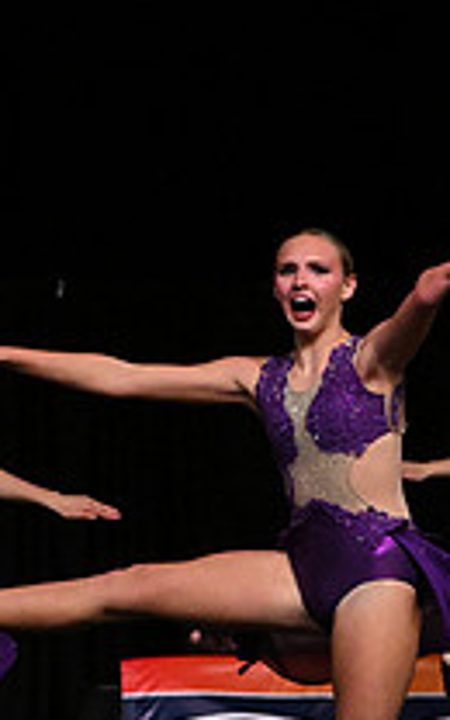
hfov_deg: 4.1
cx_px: 969
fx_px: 6201
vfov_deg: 6.6
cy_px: 637
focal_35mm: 316
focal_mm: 74
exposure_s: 1/1000
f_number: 4
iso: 6400
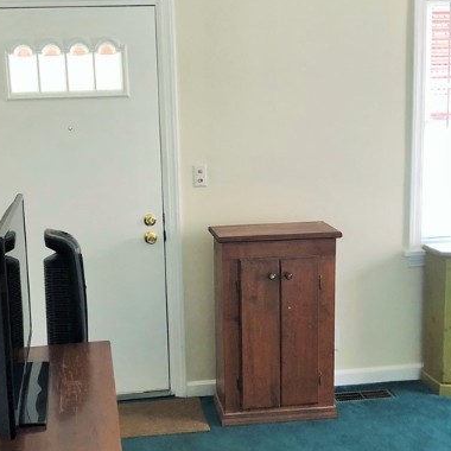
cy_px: 243
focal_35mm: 50
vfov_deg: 34.0
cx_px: 192
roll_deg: +0.7
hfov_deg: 34.0
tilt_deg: -10.1
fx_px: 737
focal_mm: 3.99
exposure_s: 1/15
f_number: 1.8
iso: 64
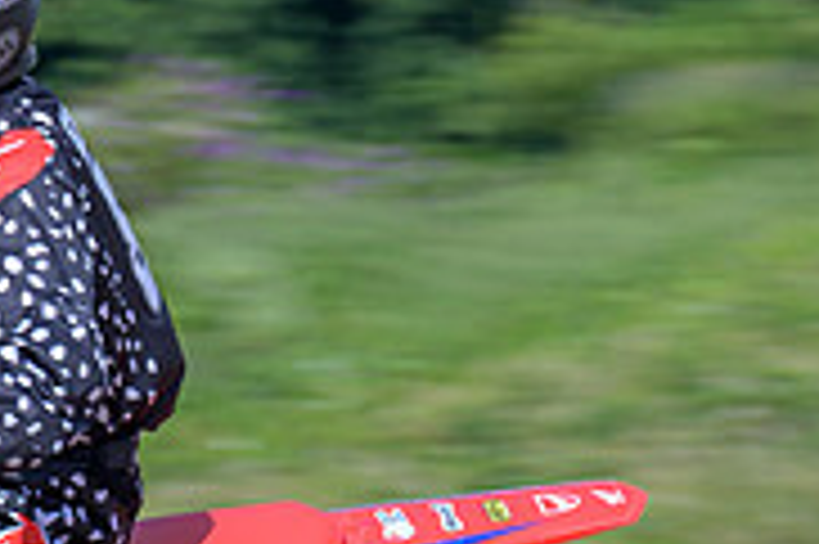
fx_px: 13910
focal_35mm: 612
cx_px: -325
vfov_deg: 2.2
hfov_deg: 3.4
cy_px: 423
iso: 80
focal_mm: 115
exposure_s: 1/200
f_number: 8
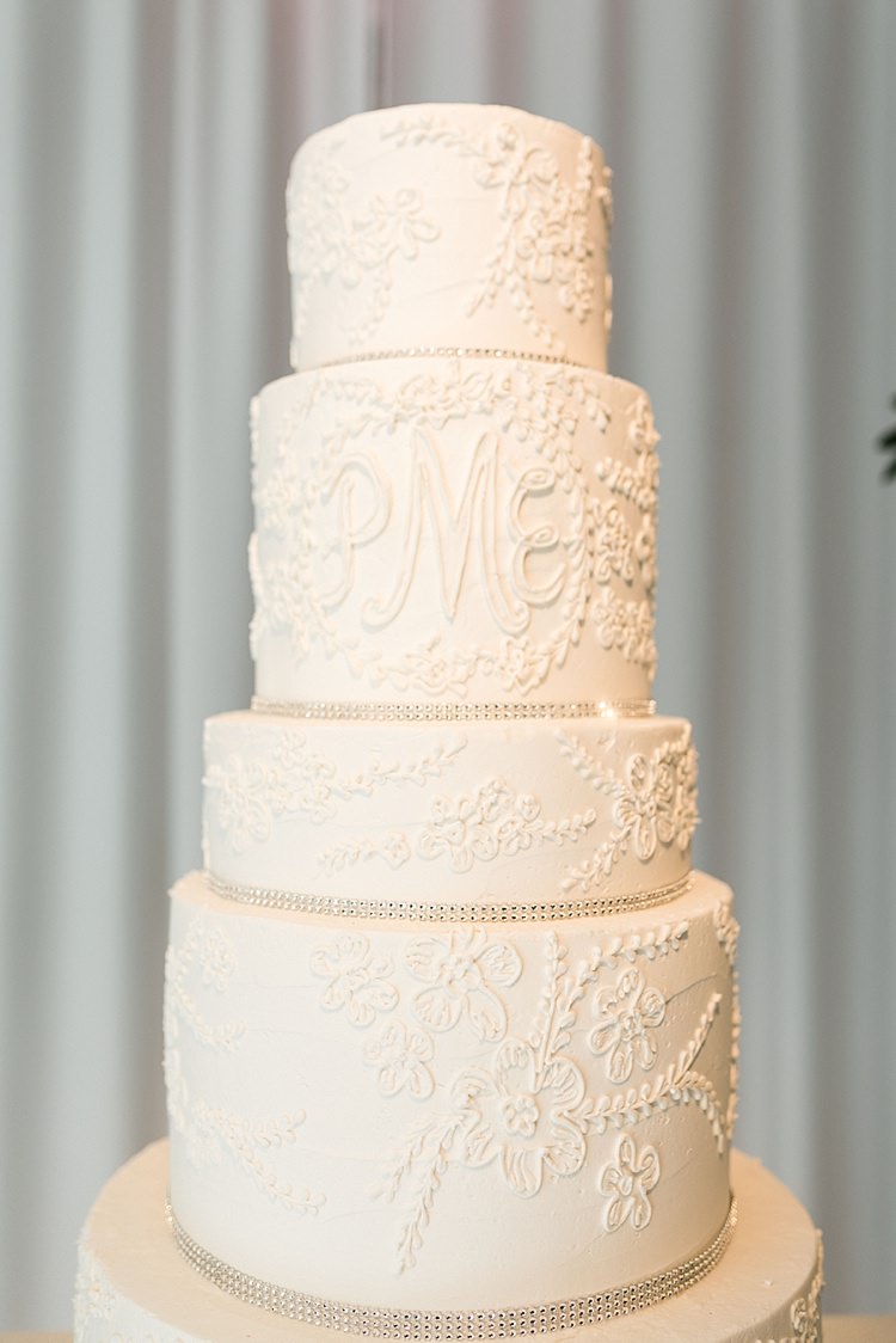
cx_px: 448
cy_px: 672
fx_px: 1306
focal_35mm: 35
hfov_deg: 37.9
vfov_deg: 54.4
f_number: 2.2
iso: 250
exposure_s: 1/125
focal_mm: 35
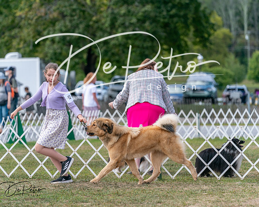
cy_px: 104
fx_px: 1493
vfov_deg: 7.9
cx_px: 130
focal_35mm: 195
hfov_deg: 9.9
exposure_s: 1/2000
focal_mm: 173
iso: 400
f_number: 4
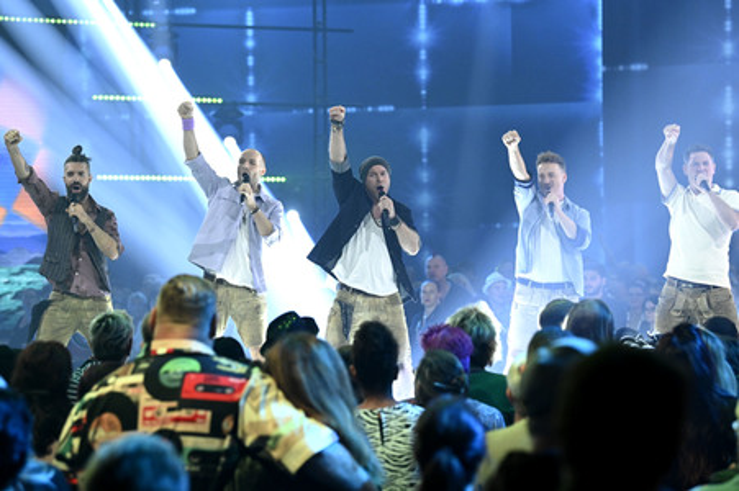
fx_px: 2502
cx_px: 370
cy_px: 246
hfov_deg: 16.8
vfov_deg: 11.2
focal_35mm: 122
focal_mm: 122
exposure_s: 1/800
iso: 6400
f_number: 4.5
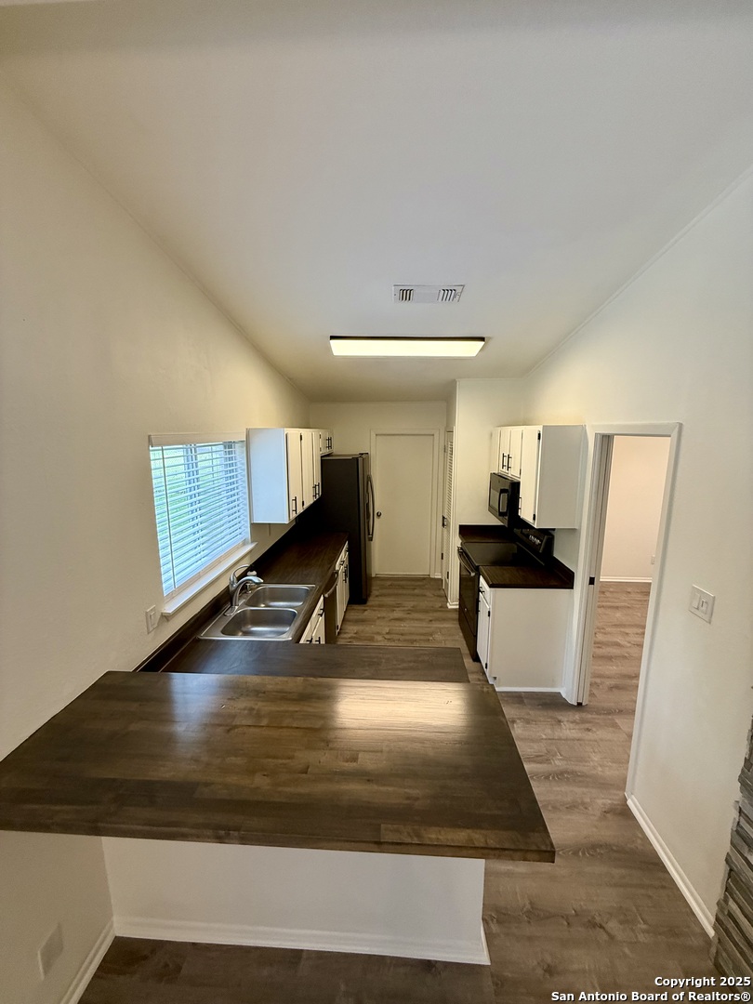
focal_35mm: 14
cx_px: 376
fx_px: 406
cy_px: 502
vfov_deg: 102.1
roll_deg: +0.2
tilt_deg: -9.1
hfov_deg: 85.7
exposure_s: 1/120
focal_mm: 2.22
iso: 200
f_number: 2.2
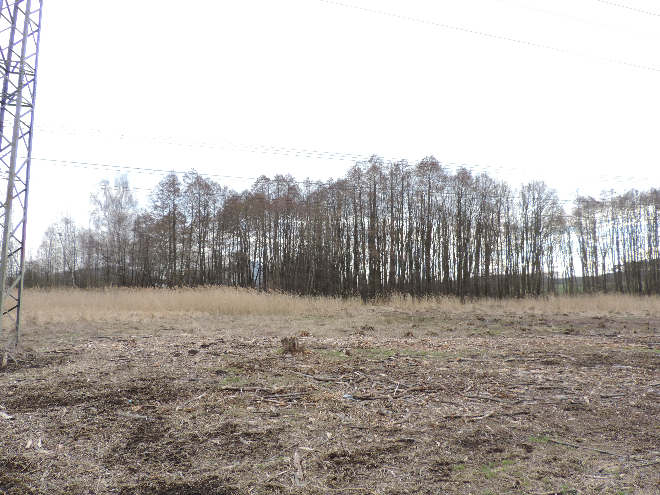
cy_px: 248
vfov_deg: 56.8
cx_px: 330
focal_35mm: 24
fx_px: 458
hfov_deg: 71.6
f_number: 3
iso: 80
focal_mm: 4.3
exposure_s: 1/200
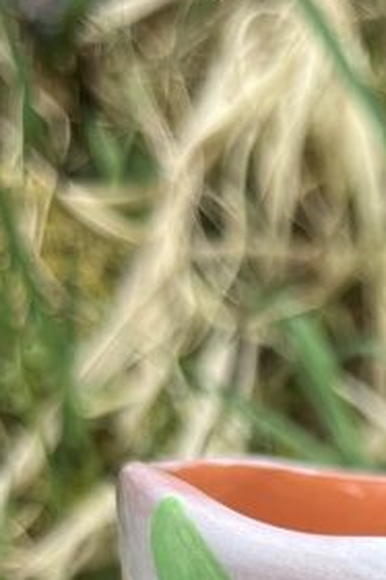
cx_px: 656
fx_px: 1562
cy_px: 832
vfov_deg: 18.9
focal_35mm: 97
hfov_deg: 13.0
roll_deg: -1.8
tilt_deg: -32.0
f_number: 1.6
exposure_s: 1/967
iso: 50
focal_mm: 5.1
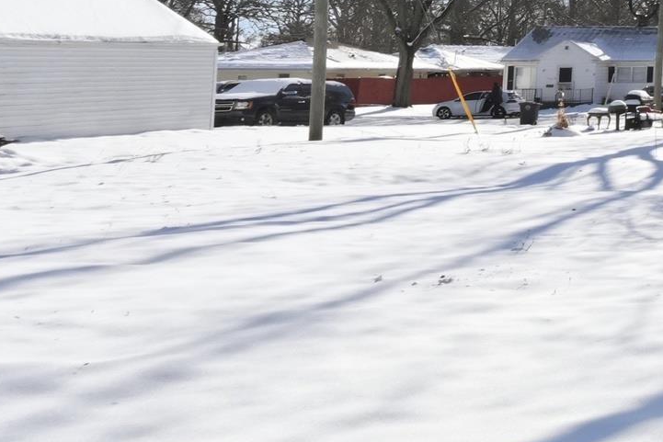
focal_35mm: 52
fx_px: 958
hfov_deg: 23.9
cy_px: -5
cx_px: 1123
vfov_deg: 24.7
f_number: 6.3
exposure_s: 1/4000
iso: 800
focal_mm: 10
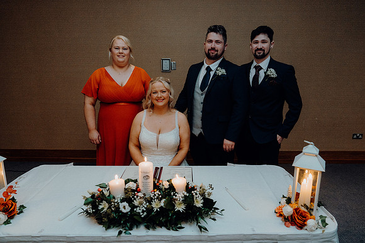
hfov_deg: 73.7
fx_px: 243
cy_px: 122
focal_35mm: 24
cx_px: 182
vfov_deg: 53.2
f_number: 3.5
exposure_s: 1/160
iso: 2500
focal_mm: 24
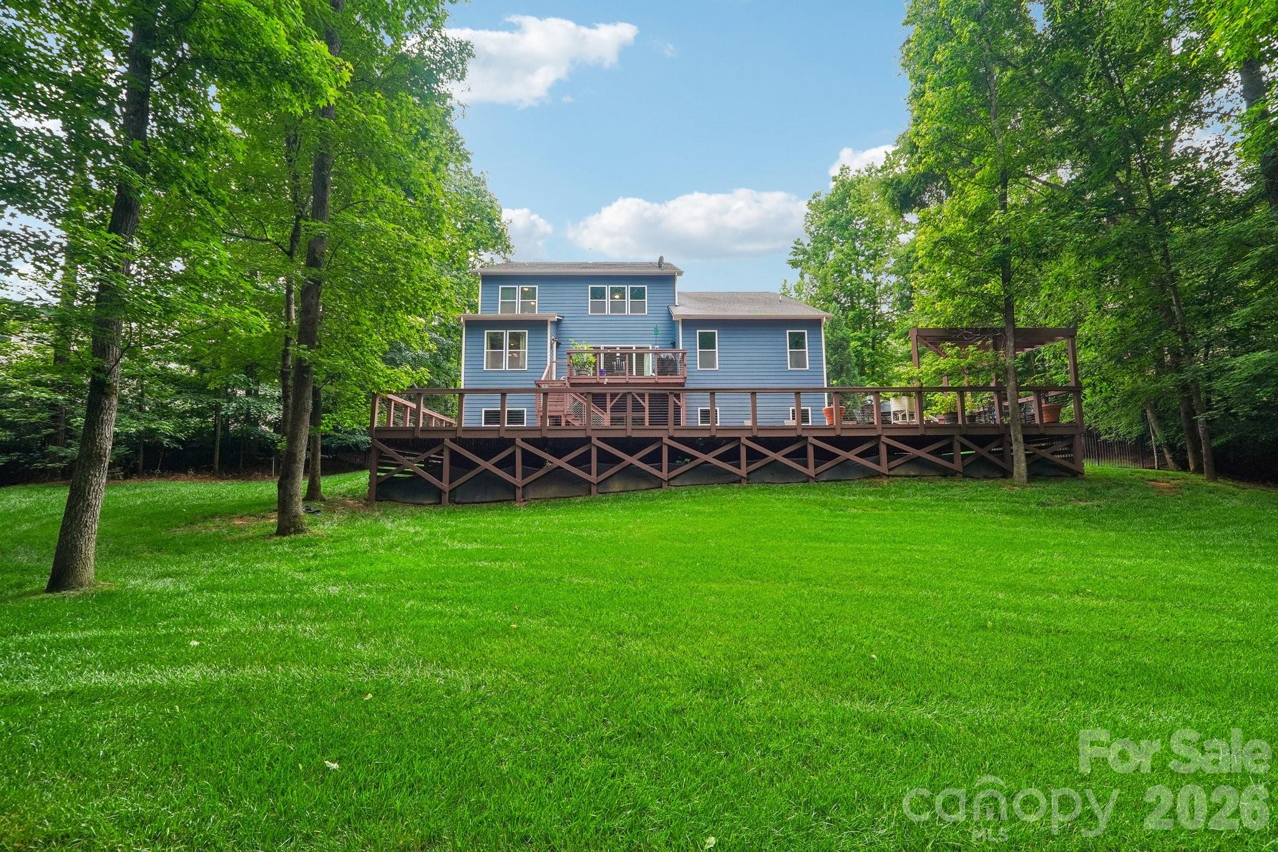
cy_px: 426
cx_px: 639
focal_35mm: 15
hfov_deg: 100.4
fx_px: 532
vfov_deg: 77.3
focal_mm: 10
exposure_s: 1/30
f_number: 8
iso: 250
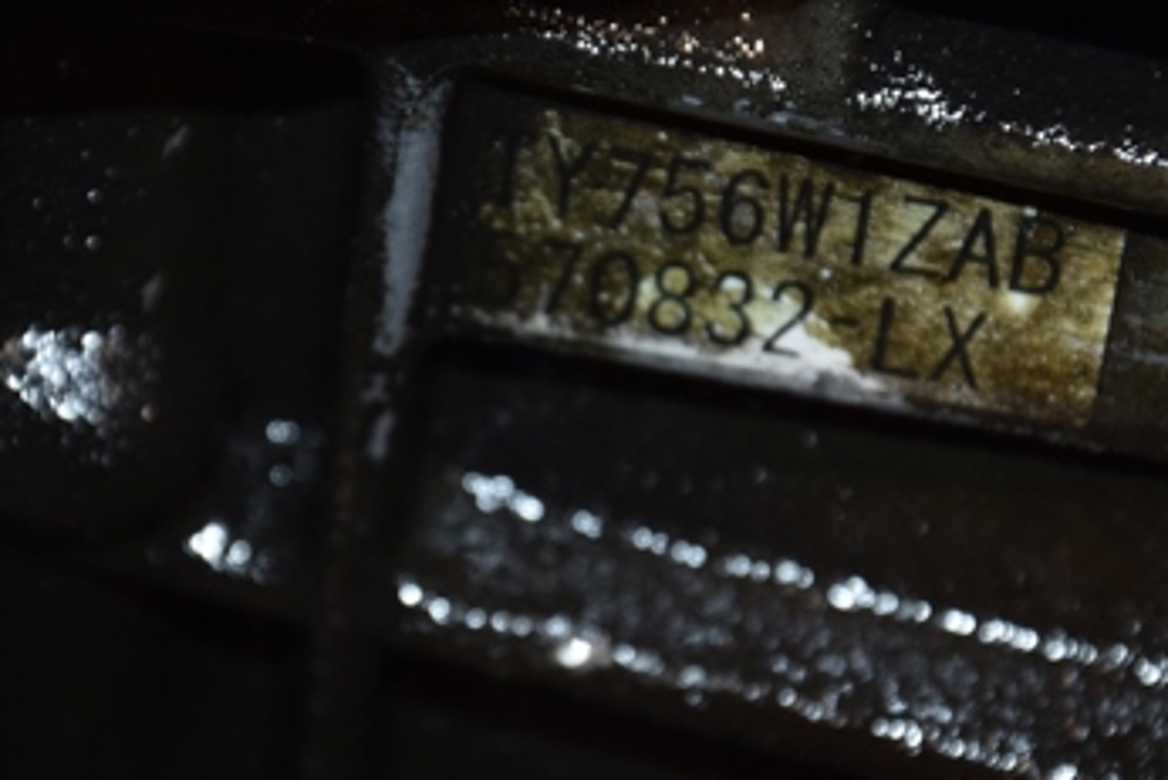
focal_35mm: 291
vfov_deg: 4.7
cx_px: 452
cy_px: 344
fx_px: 9442
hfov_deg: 7.1
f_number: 5.6
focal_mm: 105
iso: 800
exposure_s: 1/60
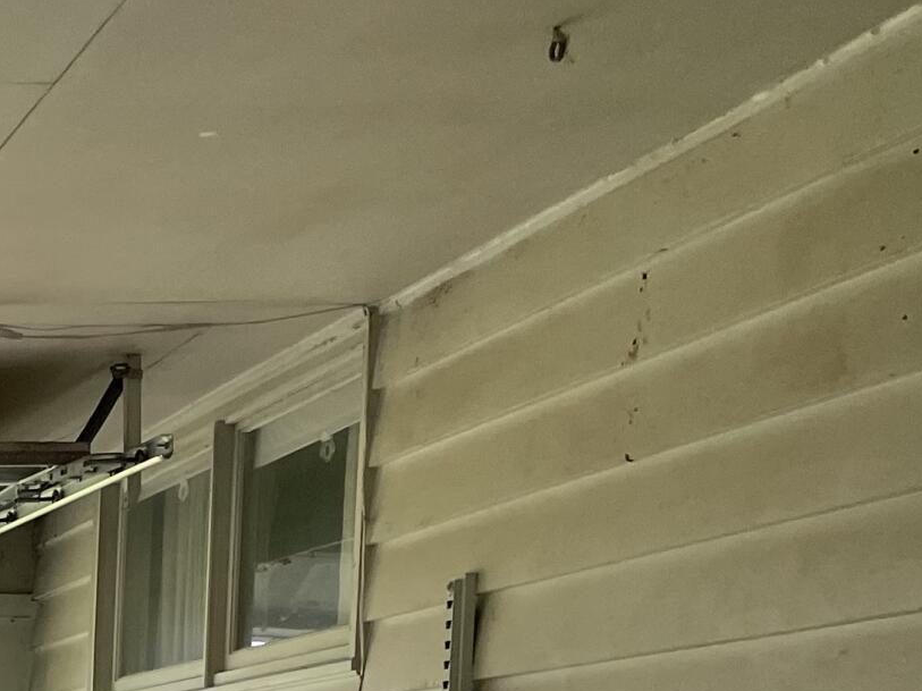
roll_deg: -1.2
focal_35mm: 96
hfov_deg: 17.5
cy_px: 984
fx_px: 2556
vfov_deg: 14.5
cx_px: -623
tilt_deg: -2.5
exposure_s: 1/120
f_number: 1.6
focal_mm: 4.2
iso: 125
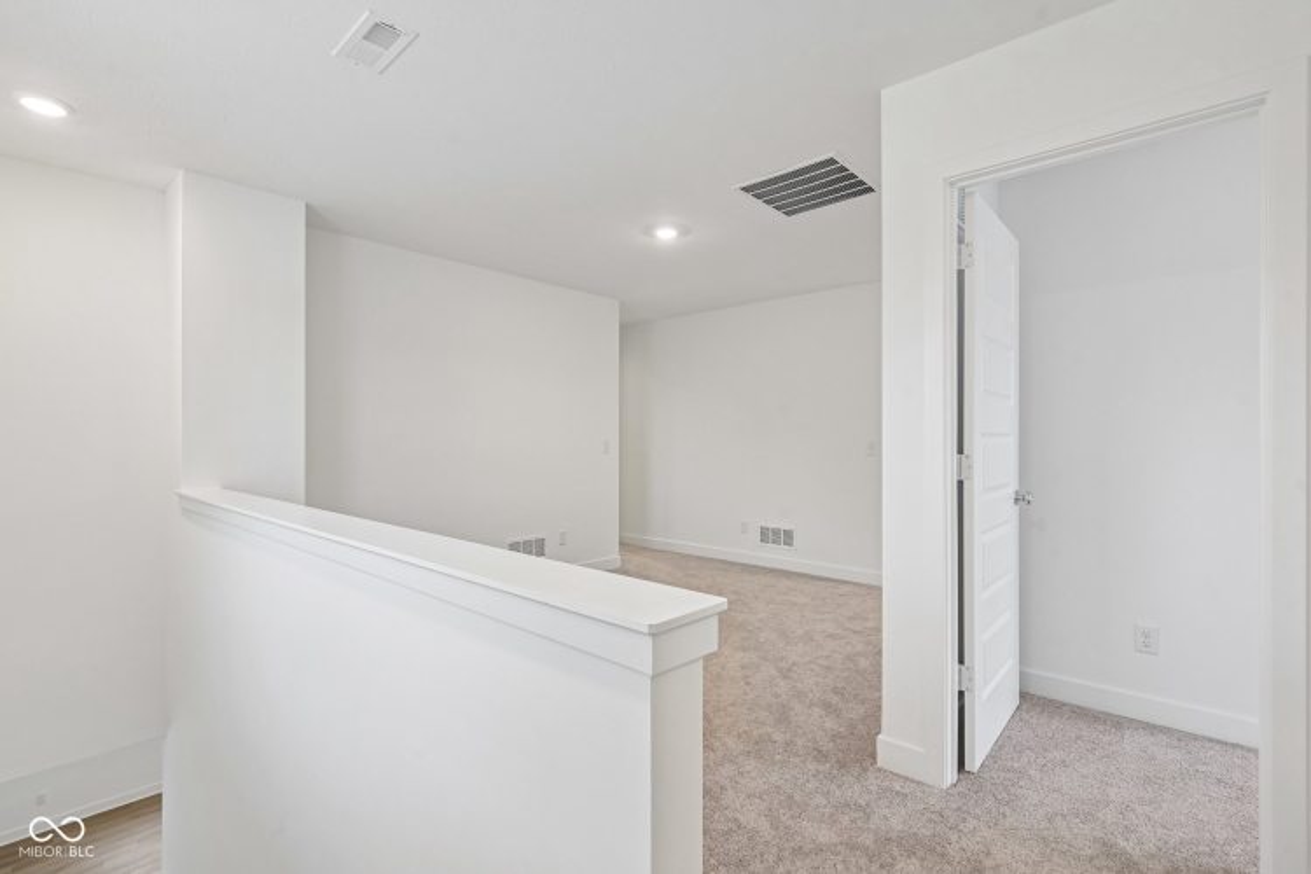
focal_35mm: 16
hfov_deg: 96.7
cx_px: 656
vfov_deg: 73.7
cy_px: 437
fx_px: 583
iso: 320
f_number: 8
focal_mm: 16
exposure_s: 1/15
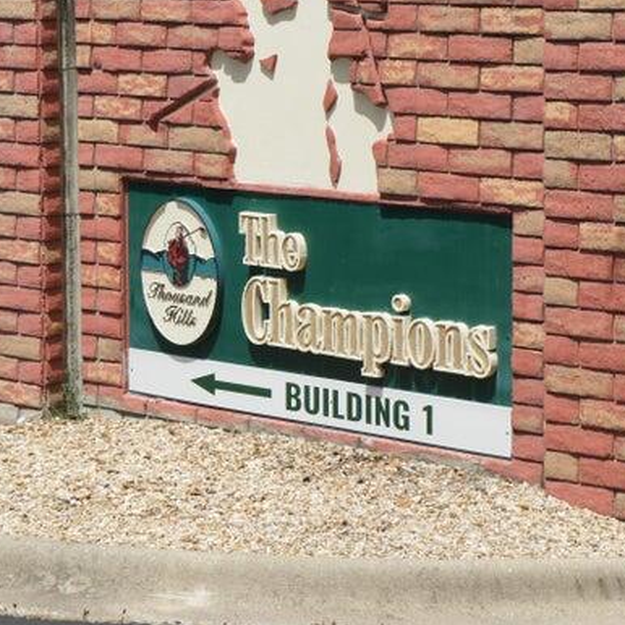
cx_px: 351
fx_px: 2672
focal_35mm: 131
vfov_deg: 13.3
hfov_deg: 13.3
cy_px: 240
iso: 200
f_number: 9
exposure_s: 1/400
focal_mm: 55
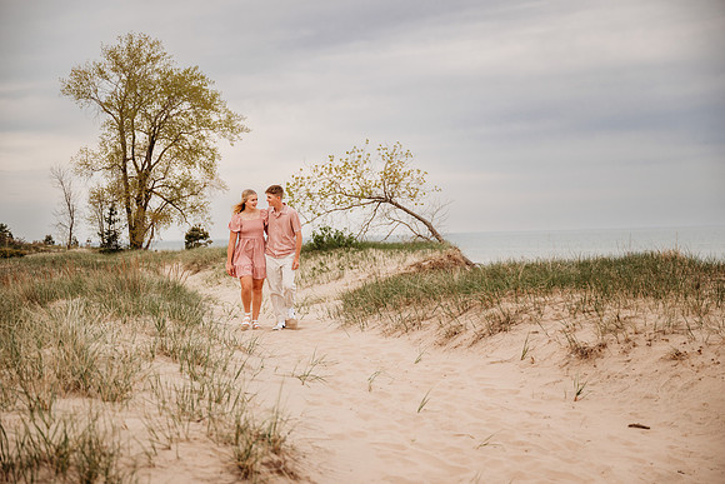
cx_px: 362
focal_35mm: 59
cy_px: 242
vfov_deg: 23.0
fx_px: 1188
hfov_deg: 33.9
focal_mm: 59
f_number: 2.8
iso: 200
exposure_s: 1/1600
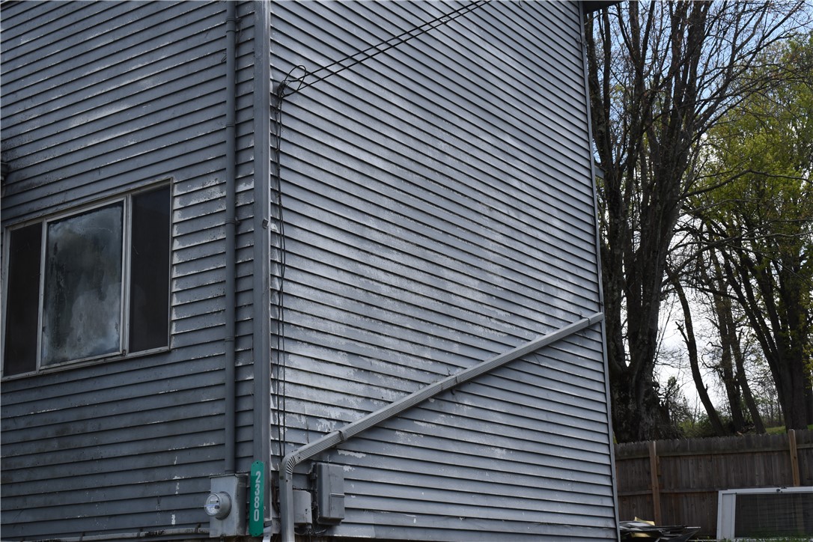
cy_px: 271
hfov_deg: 36.9
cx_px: 406
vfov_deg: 25.1
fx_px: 1219
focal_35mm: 54
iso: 200
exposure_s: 1/400
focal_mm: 36
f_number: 10
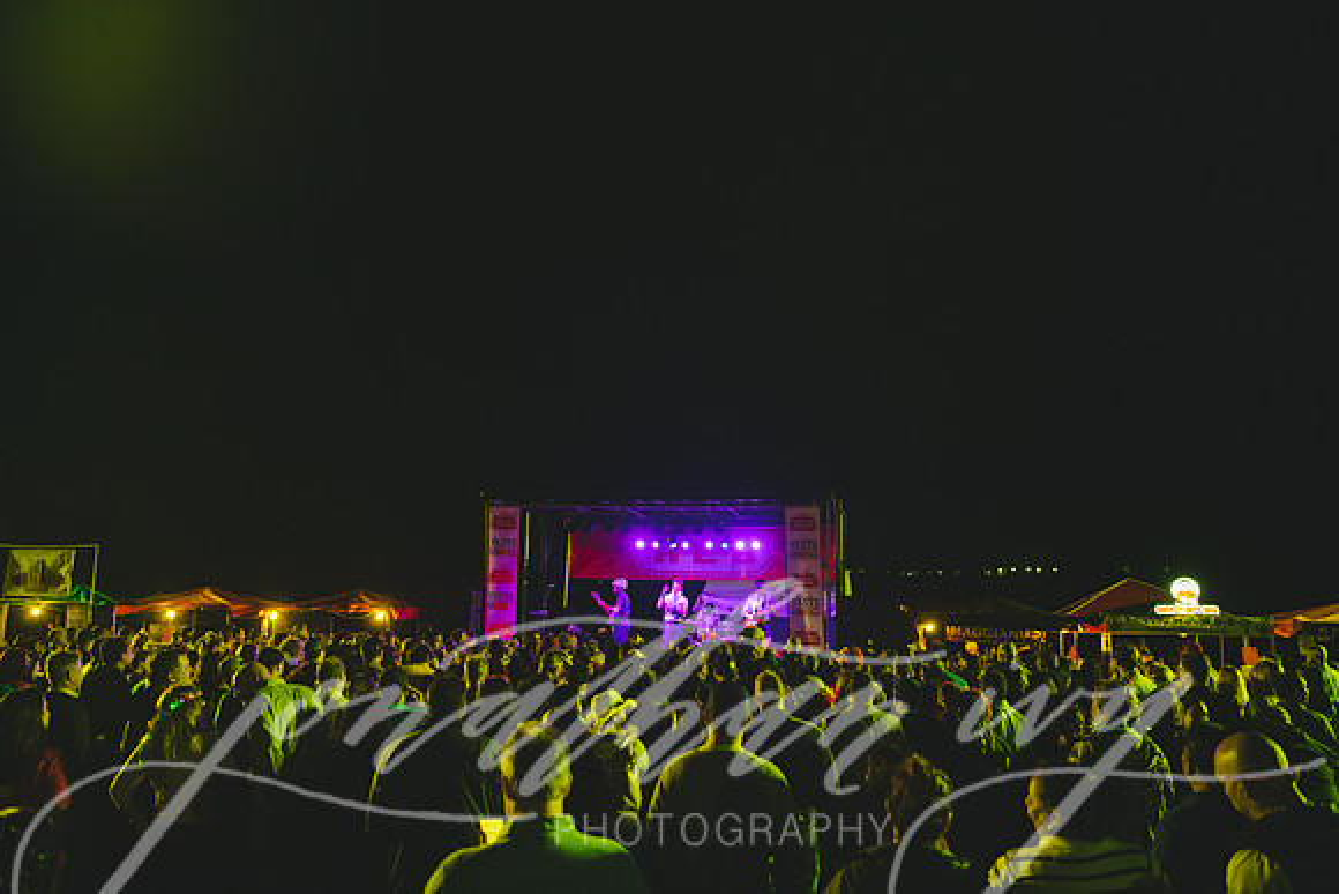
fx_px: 1079
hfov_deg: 63.6
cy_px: 447
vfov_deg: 45.0
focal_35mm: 29
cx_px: 670
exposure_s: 1/160
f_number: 2.8
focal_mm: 29
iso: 2000
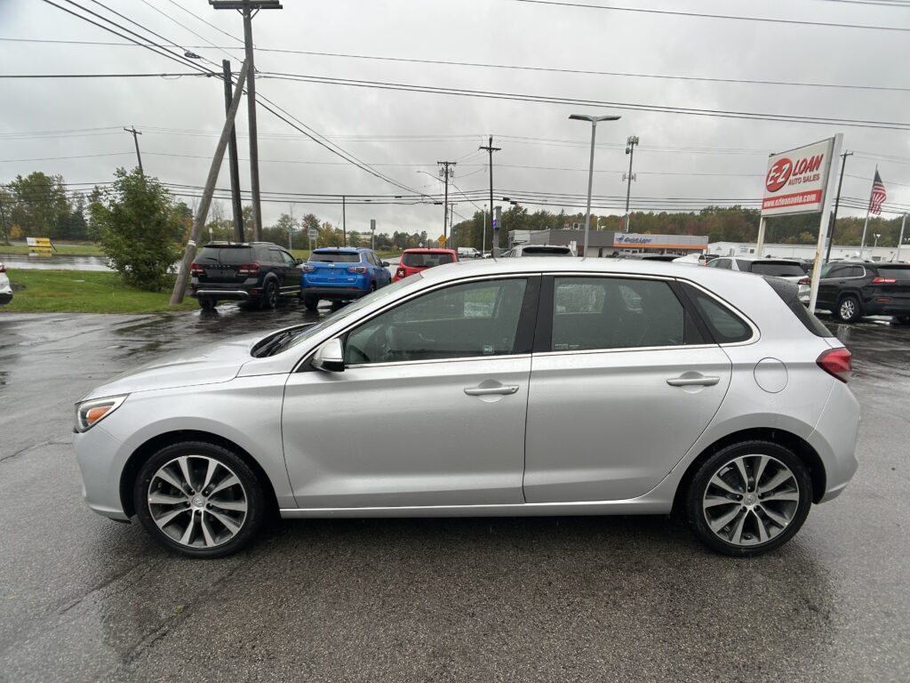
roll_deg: -0.7
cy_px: 342
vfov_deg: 53.1
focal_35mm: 26
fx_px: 683
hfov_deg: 67.3
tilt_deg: -11.9
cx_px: 455
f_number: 1.5
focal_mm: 5.7
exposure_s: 1/687
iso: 50
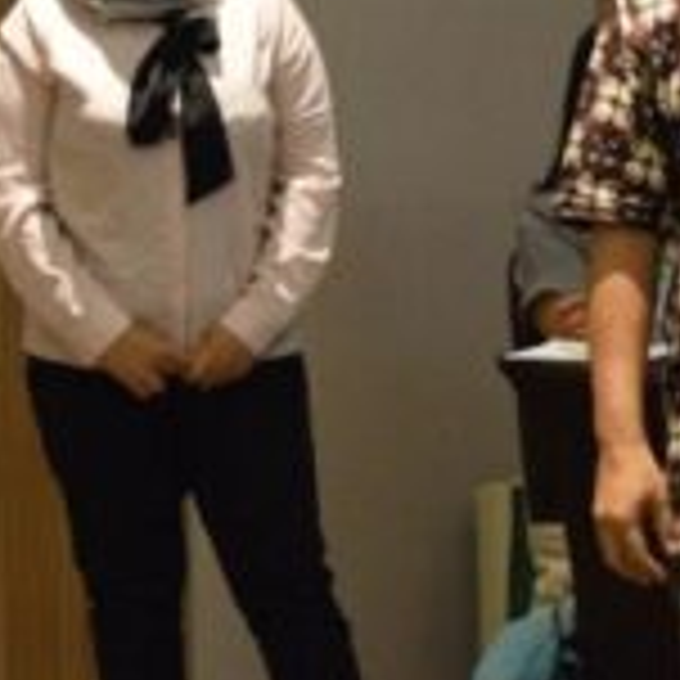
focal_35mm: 263
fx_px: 5845
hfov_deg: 6.6
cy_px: -41
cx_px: 739
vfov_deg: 6.6
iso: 4000
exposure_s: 1/60
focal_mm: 52
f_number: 5.6
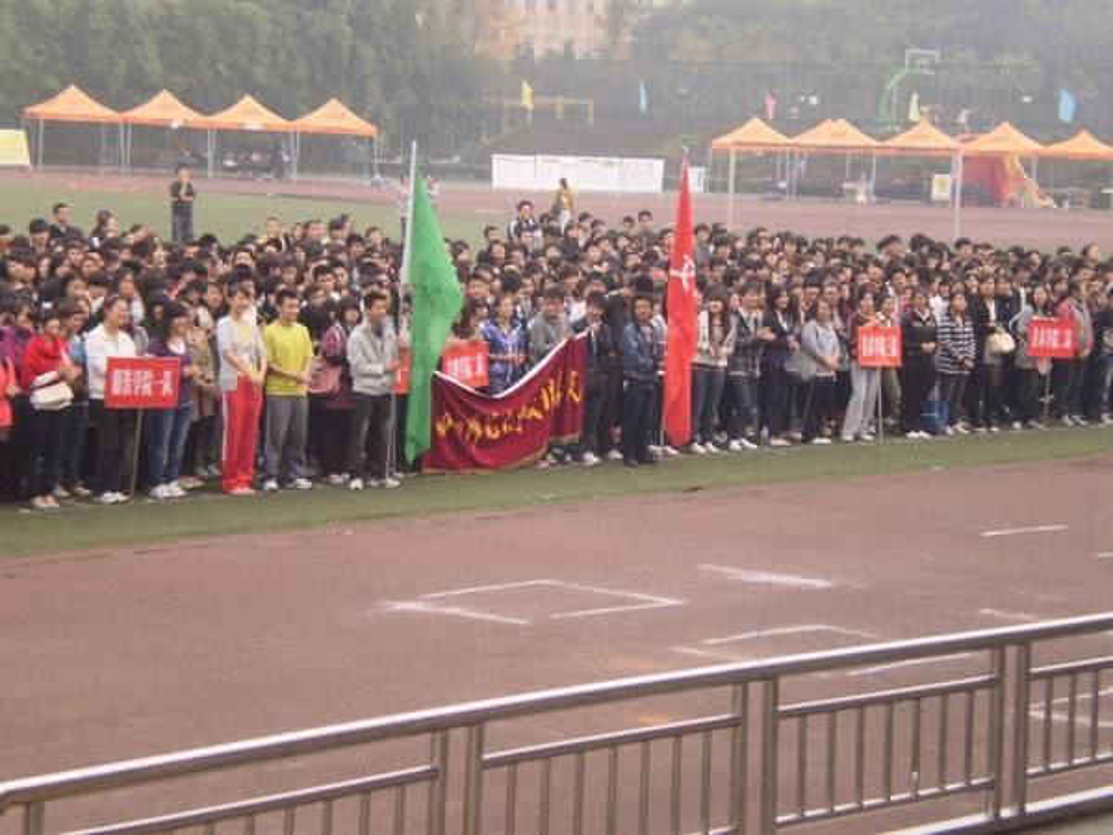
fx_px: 3151
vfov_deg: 15.1
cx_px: 556
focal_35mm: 98
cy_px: 418
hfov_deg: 20.0
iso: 125
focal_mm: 17.3
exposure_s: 1/80
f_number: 5.7
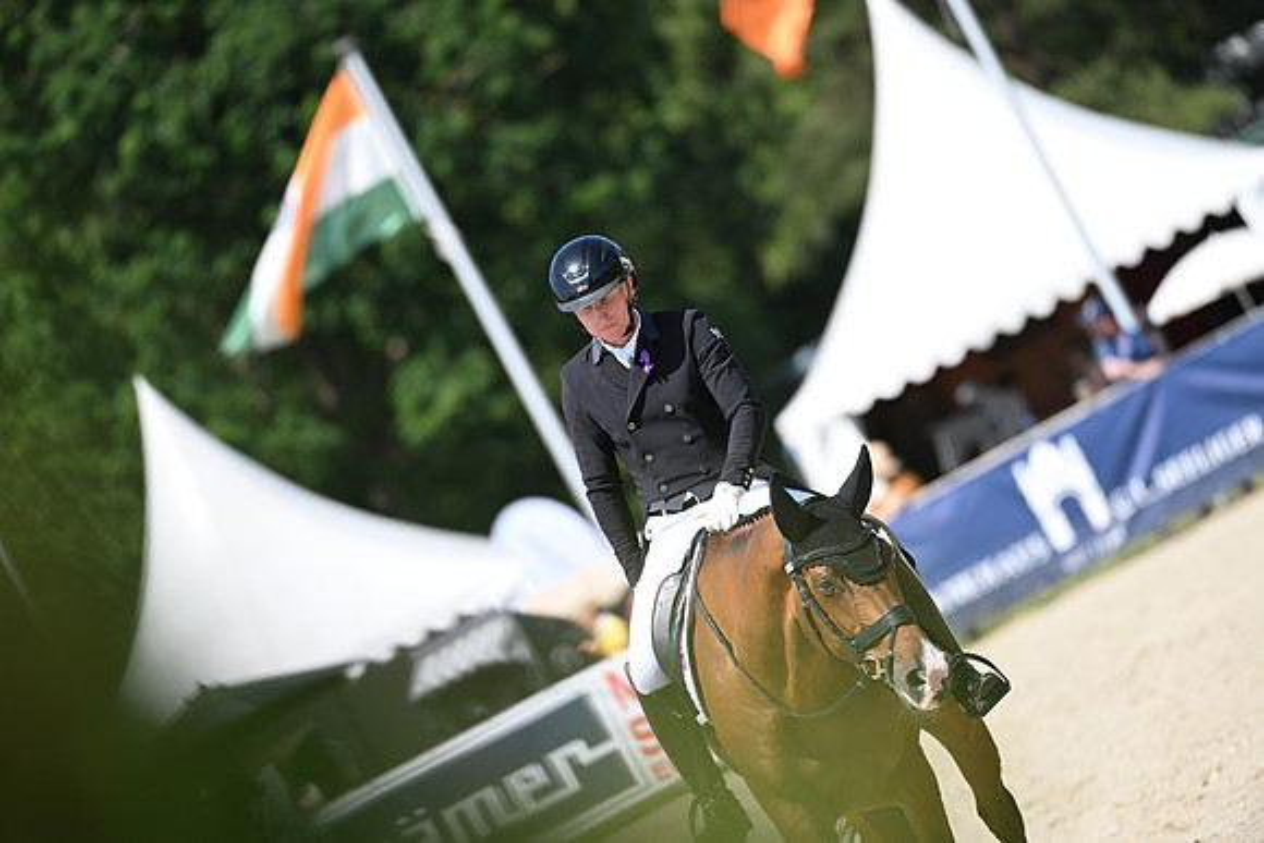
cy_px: 422
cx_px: 632
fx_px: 14047
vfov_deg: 3.4
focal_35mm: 400
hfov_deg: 5.2
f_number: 5
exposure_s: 1/1600
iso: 450
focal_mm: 400
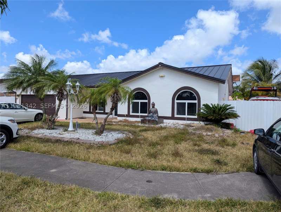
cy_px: 106
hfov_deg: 71.5
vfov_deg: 56.9
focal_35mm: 24
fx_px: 195
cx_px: 140
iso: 45
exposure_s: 1/2358
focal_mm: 6.81
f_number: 1.85
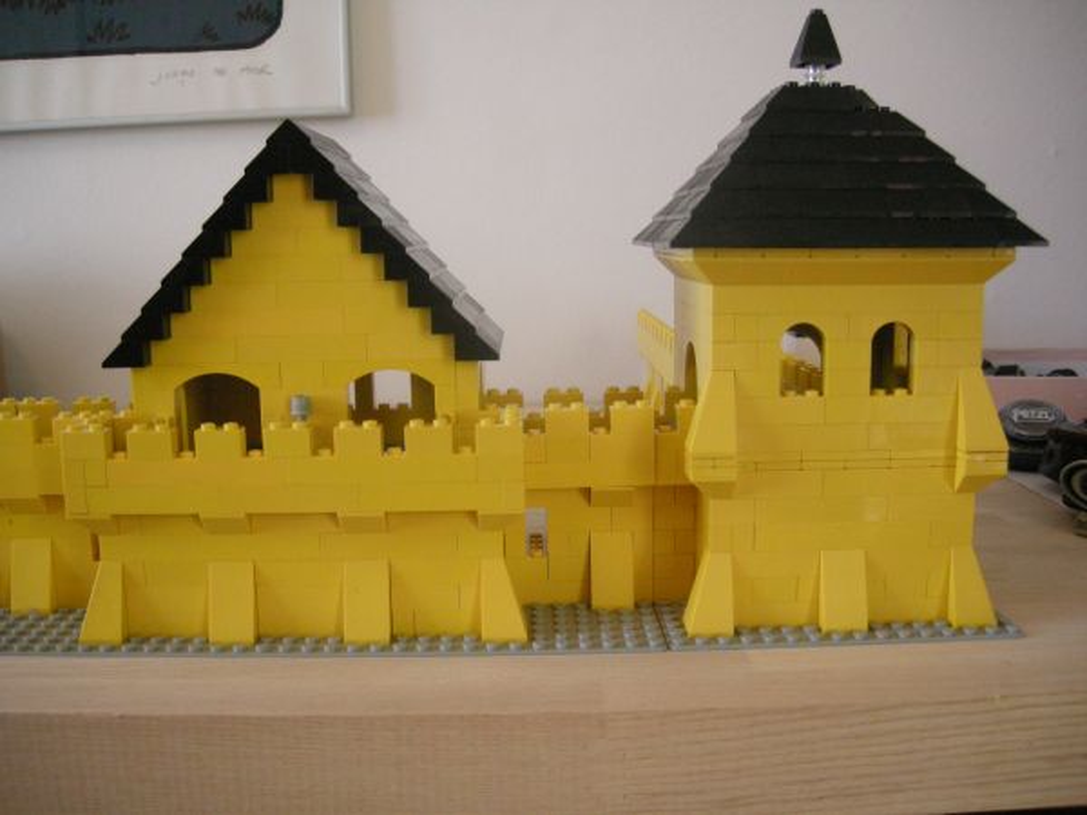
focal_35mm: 36
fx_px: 1130
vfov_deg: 39.7
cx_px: 544
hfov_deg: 51.4
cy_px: 408
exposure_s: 1/31.4
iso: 400
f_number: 2.7
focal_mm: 7.5
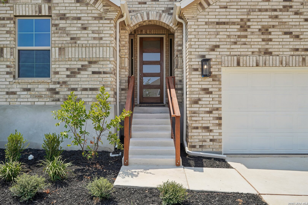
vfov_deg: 44.3
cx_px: 154
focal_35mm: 30
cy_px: 102
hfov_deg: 62.8
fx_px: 252
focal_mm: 29.5
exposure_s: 1/200
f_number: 8
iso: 100
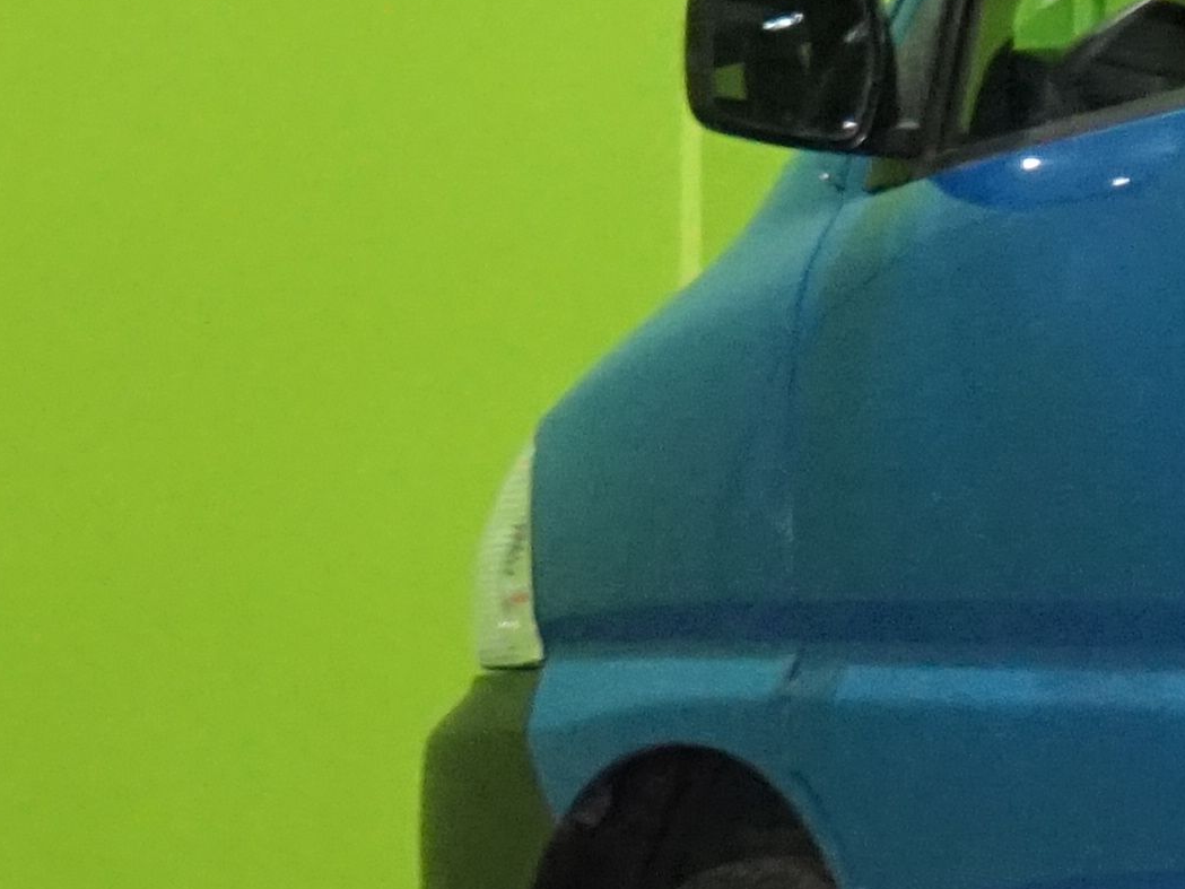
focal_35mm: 319
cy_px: 345
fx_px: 10921
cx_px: 2942
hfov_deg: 5.9
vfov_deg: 4.7
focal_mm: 58
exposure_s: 1/80
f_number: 10
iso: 6400
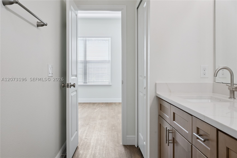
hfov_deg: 57.2
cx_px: 118
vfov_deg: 40.0
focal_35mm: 33
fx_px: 217
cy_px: 79
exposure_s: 1/50
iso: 800
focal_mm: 33
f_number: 10
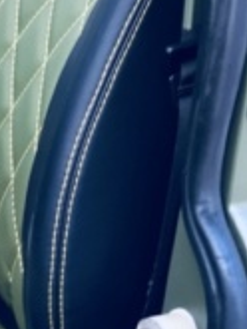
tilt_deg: -22.2
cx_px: -247
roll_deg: -0.5
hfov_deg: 11.4
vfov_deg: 16.8
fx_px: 1112
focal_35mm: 117
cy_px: 123
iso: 25
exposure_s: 1/50
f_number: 2.2
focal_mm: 4.15
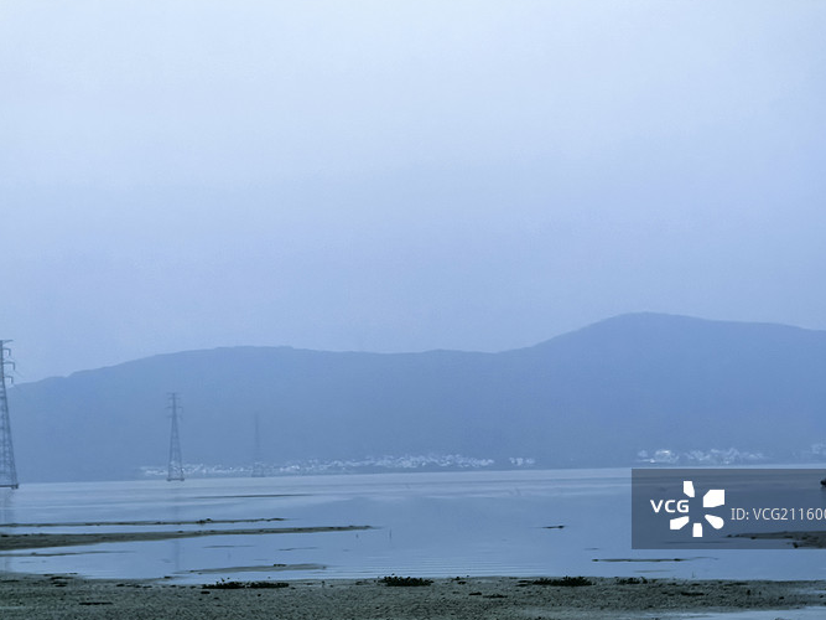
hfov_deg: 17.3
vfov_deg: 13.0
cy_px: 314
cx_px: 412
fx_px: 2720
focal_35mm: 114
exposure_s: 1/100
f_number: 2.1
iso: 160
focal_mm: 15
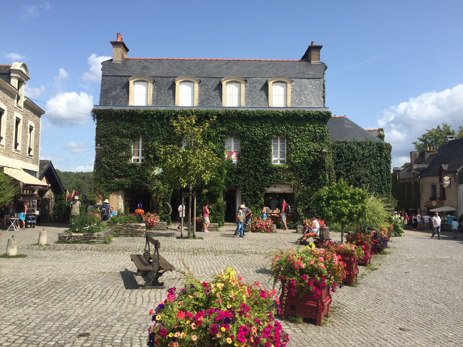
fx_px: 388
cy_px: 174
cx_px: 232
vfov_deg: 48.2
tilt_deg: +4.6
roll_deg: -1.1
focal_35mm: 29
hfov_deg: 61.7
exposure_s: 1/1721
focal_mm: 4.15
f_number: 2.2
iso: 32
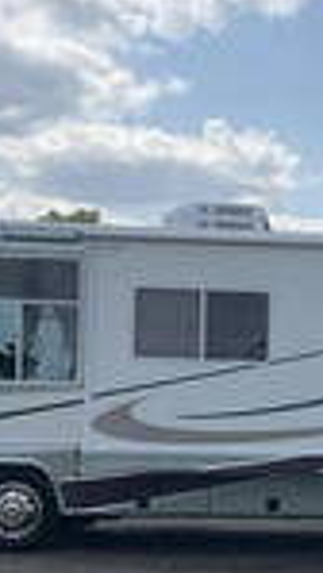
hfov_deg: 13.4
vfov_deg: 24.8
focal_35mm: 85
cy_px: 415
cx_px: 484
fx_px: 1292
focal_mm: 3
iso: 25
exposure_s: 1/2538
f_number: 1.8
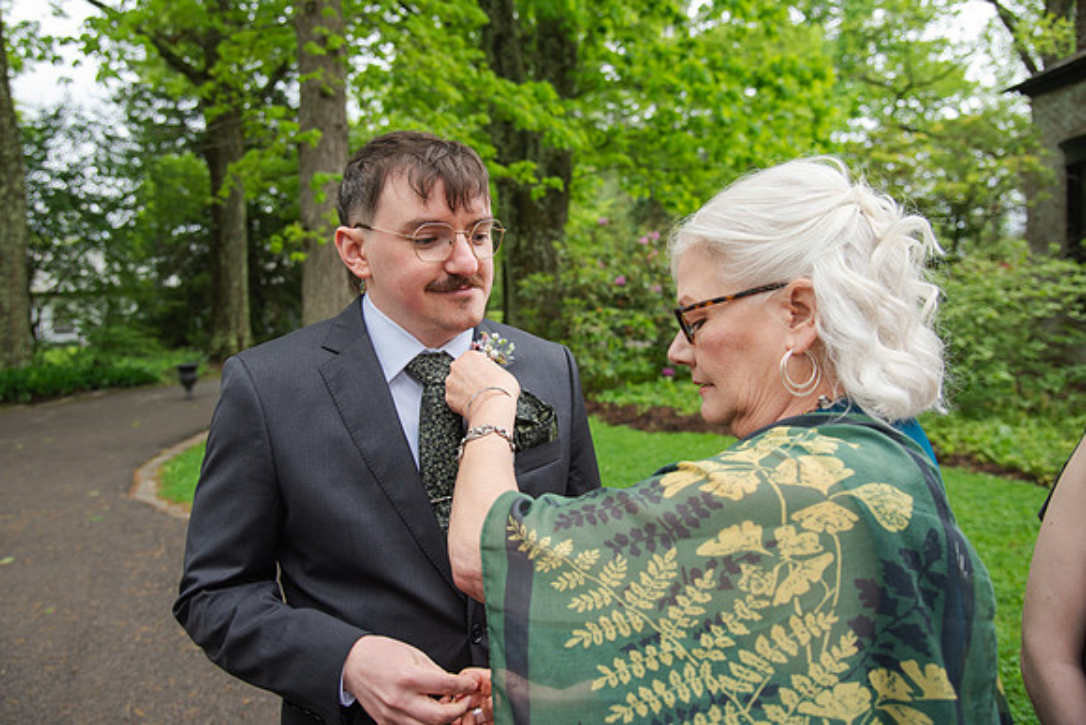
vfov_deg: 43.0
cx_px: 496
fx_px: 919
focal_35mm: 30
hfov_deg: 61.1
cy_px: 331
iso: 180
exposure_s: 1/320
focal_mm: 28
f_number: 4
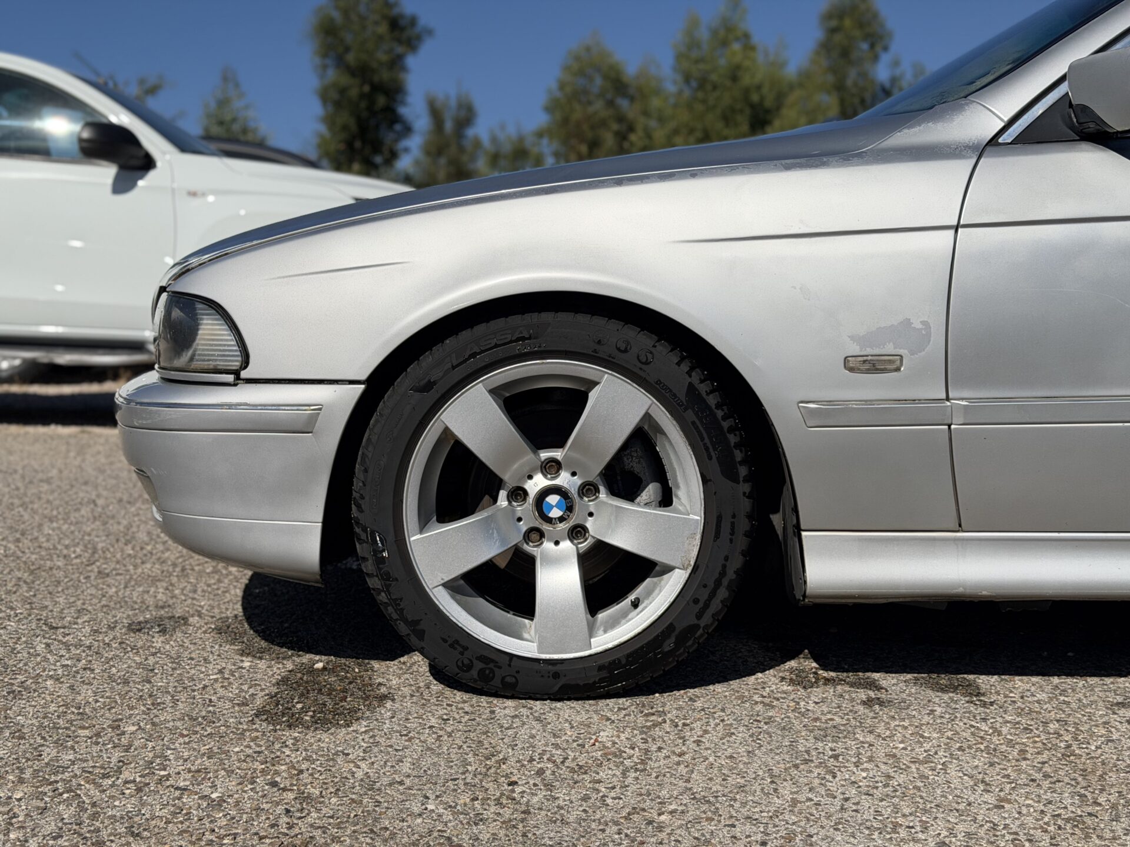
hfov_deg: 39.7
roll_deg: +0.8
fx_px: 1567
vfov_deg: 30.3
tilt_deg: -1.6
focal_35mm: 48
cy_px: 424
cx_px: 565
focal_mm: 6.76
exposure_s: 1/9901
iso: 100
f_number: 1.78
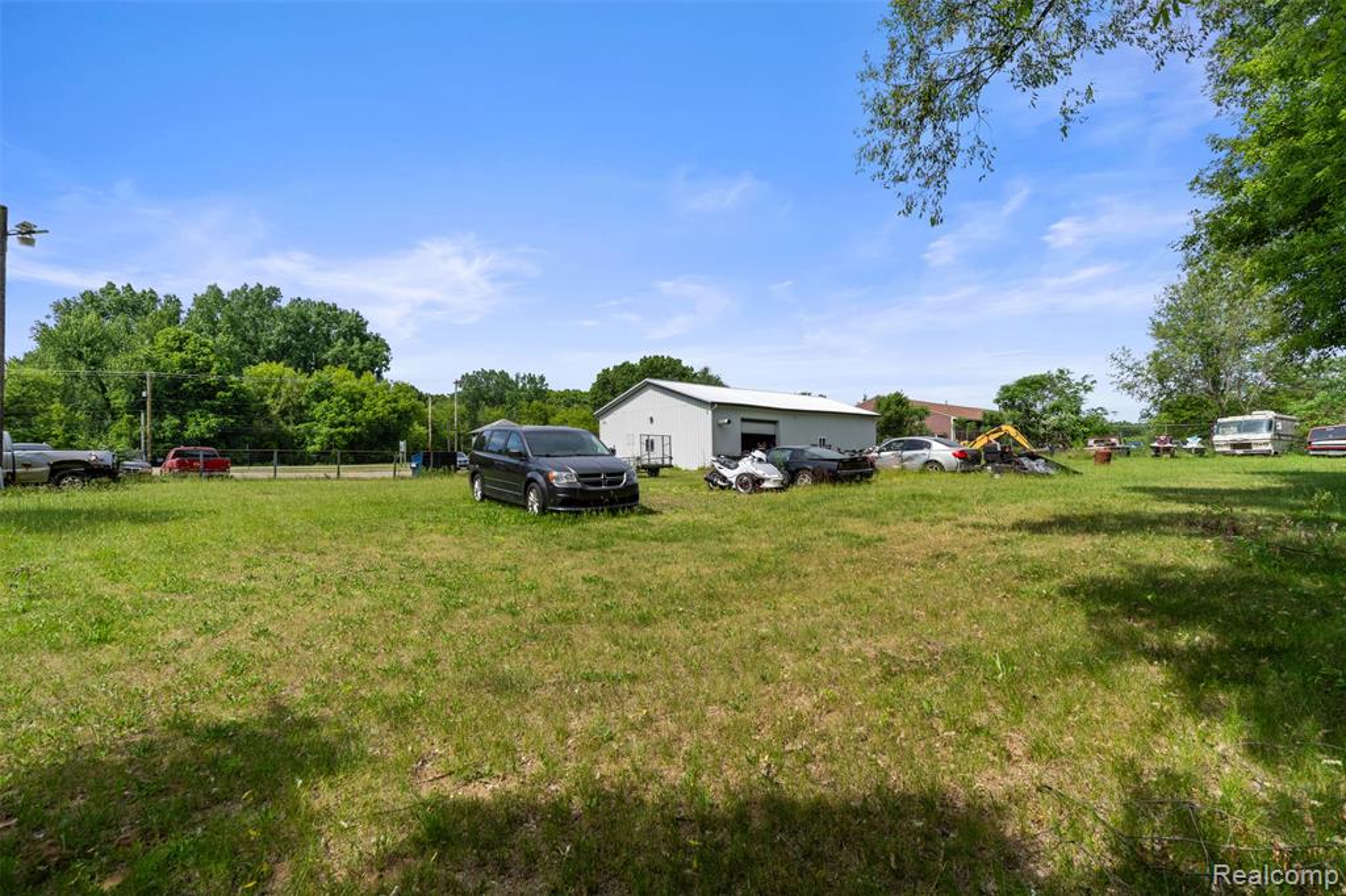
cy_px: 448
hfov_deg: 95.0
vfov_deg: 72.0
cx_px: 673
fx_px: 617
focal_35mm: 16
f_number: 8
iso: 250
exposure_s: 1/800
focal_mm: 16.5
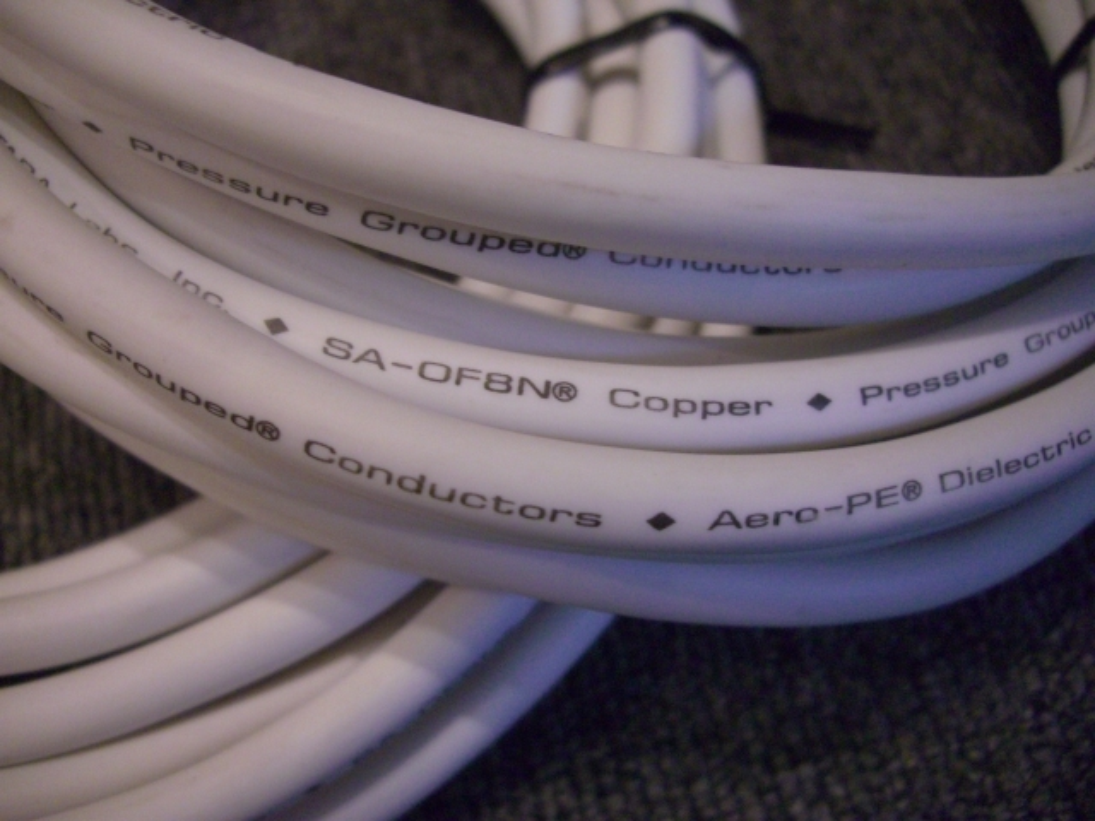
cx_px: 548
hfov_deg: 49.0
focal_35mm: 38
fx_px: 1202
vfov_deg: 37.7
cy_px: 410
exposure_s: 1/50
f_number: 2.8
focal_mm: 7.9
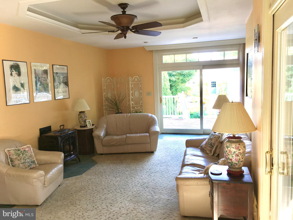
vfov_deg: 48.2
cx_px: 146
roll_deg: +2.2
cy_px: 110
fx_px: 245
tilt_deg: -6.7
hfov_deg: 61.7
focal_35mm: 29
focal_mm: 4.15
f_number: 2.2
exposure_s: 1/30
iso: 32
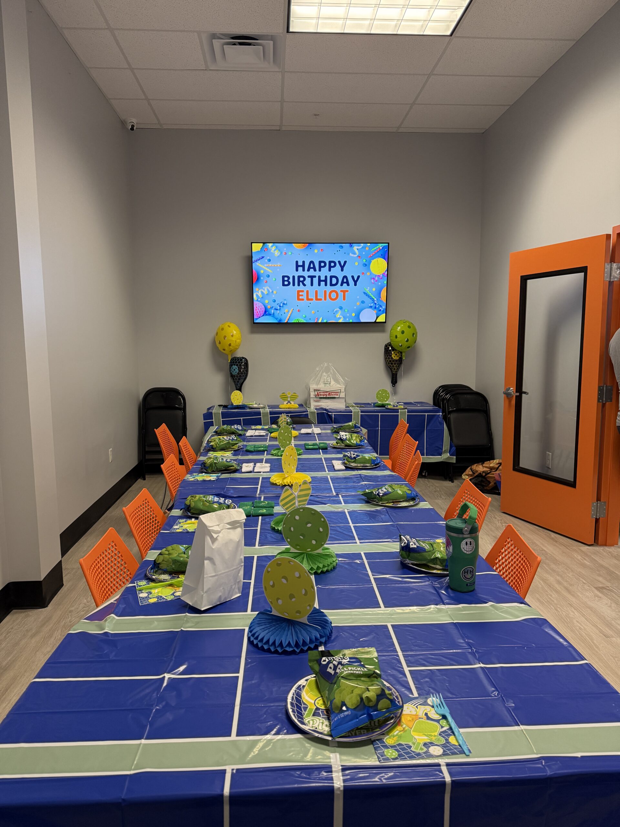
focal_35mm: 24
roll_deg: -0.6
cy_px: 414
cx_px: 310
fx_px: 573
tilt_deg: -7.4
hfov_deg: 56.8
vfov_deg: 71.6
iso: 320
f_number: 1.78
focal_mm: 6.76
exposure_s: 1/120
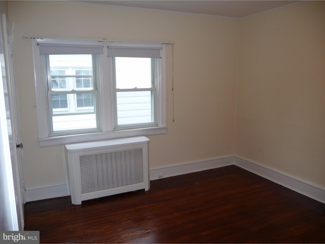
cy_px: 122
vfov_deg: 49.7
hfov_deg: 63.4
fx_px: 263
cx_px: 162
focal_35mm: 28
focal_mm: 4.7
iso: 100
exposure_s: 1/30
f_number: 3.3
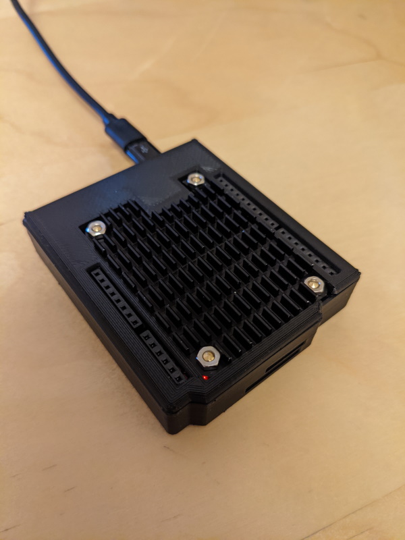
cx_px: 202
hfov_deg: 51.4
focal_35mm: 27
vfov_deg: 65.3
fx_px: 421
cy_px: 270
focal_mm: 4.38
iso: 572
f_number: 1.73
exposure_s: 1/24
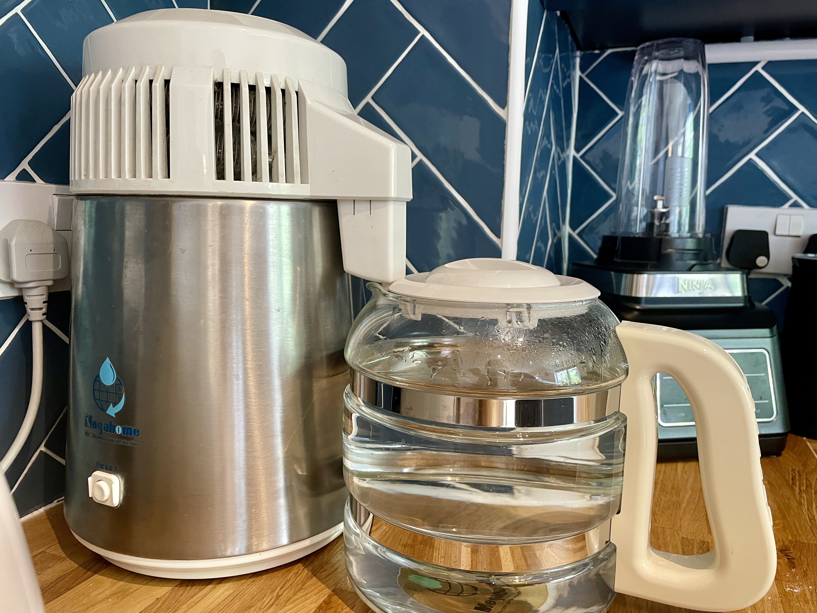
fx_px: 614
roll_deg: -1.0
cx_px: 408
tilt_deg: -8.1
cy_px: 306
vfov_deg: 53.1
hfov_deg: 67.3
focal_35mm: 26
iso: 200
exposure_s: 1/50
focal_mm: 4.2
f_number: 1.6
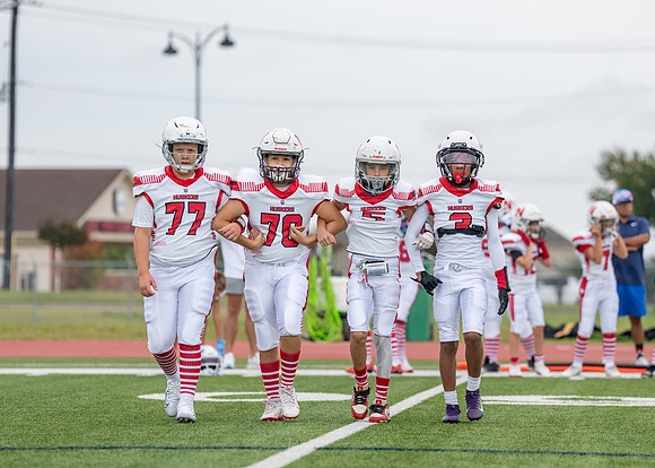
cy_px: 256
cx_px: 360
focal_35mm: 196
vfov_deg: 7.4
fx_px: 3637
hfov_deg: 10.3
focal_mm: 145
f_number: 2.8
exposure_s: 1/2000
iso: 500
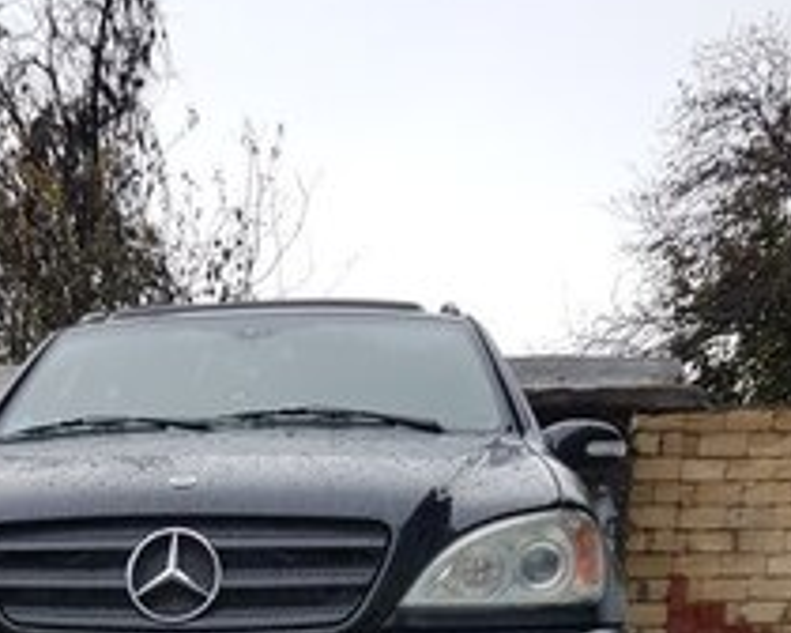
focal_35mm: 60
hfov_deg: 30.9
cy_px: 878
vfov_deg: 22.1
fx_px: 1405
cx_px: 192
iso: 40
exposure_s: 1/135
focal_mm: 4.2
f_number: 1.7
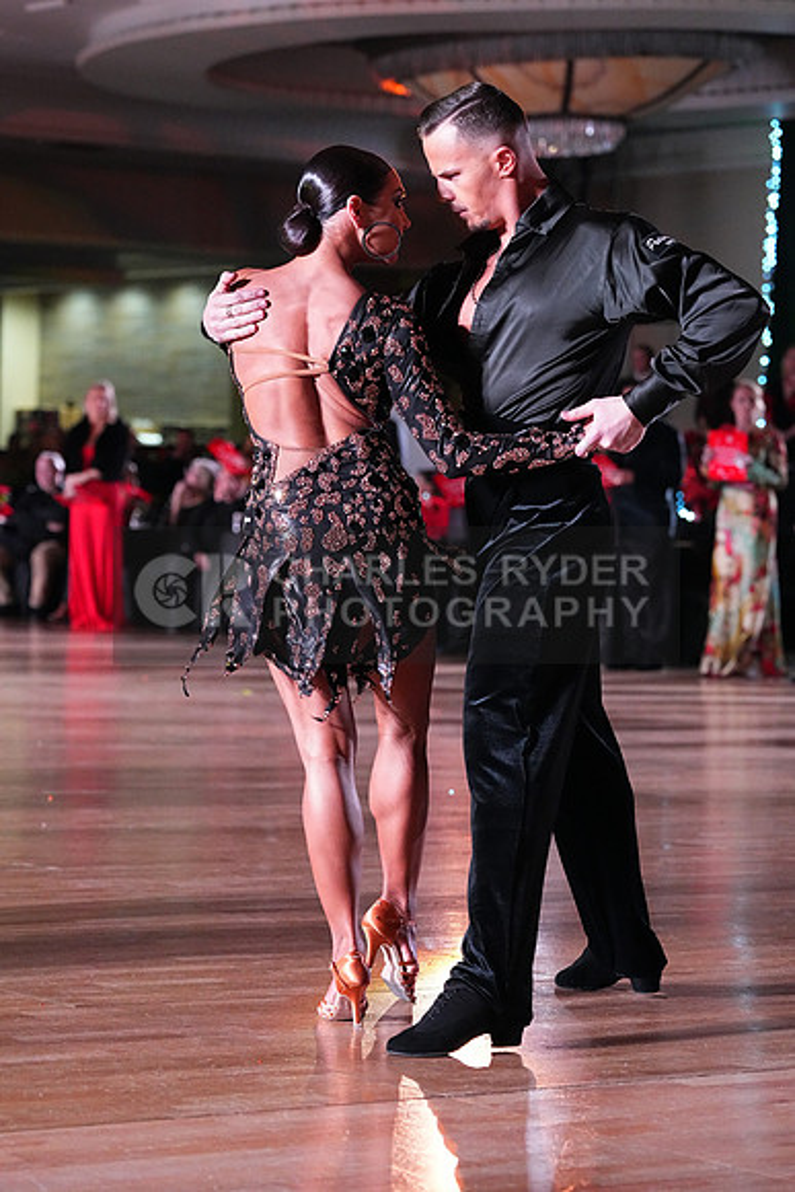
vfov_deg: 18.4
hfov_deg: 12.3
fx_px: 3674
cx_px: 398
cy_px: 596
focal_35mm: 111
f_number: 5
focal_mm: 111
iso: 10000
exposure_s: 1/400
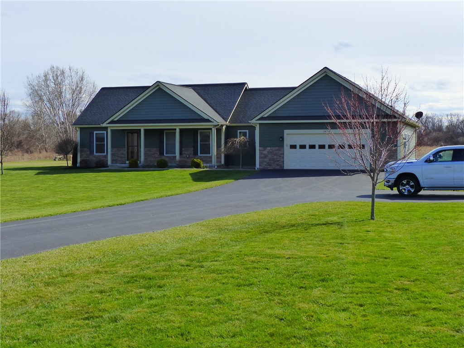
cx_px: 232
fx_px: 724
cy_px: 174
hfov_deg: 35.5
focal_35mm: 54
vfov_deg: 27.0
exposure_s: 1/800
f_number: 4.5
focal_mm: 9.8
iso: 250
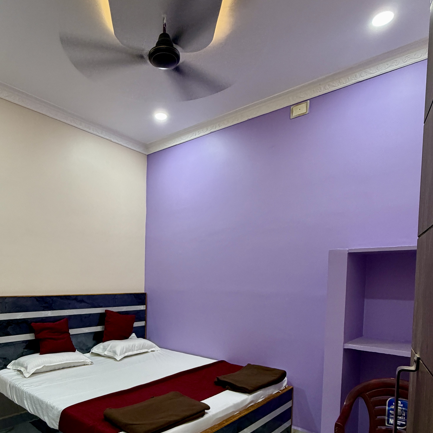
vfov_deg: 62.9
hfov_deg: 64.4
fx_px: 340
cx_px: 172
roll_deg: -0.2
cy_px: 300
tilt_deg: -3.0
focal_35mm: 24
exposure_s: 1/50
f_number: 2.2
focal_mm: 2.22
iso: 200
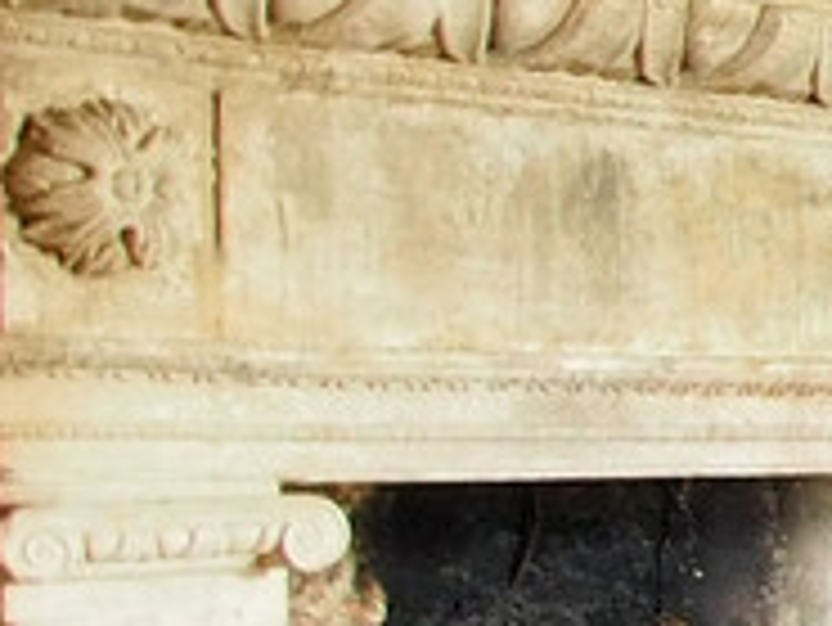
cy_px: 108
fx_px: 2622
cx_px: 2154
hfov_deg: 12.6
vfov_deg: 13.5
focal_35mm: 109
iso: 1600
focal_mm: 7
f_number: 8
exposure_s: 1/3
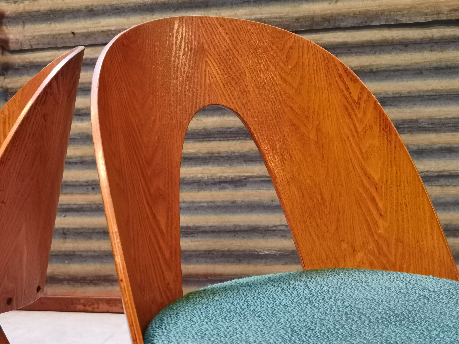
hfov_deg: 38.2
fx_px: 663
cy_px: 172
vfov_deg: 29.1
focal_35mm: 50
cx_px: 230
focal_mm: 6.71
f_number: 1.9
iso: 640
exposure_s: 1/33.3
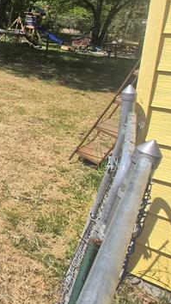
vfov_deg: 46.7
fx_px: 331
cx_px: -178
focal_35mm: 41
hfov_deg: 18.3
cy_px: 60
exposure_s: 1/926
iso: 25
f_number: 2.2
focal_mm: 1.7
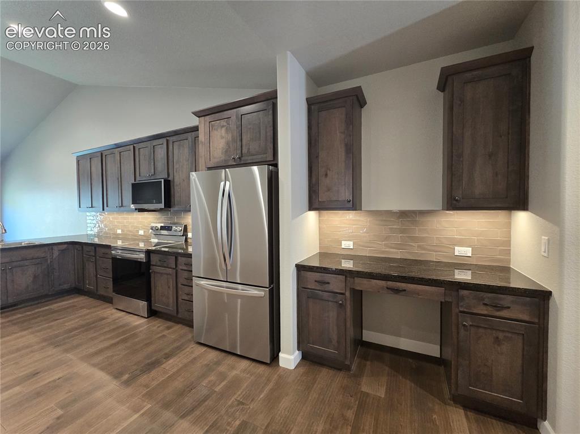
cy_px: 217
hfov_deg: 106.2
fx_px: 218
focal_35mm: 13
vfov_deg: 89.9
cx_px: 290
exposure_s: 1/60
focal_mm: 2.2
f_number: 2.2
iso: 500
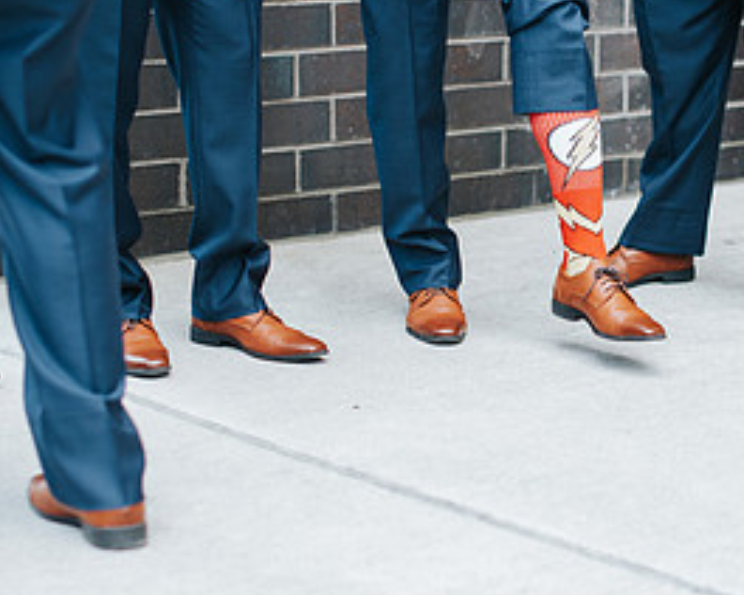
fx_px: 2267
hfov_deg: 18.5
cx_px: 547
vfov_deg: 14.9
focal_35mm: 103
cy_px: 235
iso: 320
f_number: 2.2
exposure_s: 1/640
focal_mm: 50
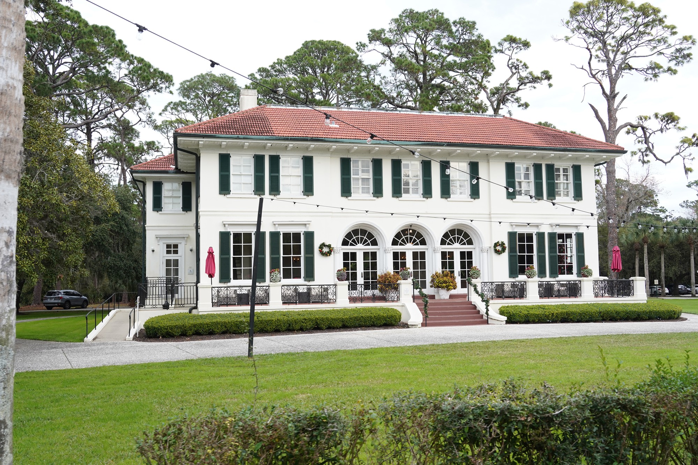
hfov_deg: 58.7
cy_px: 232
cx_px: 349
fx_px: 620
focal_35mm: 32
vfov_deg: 41.1
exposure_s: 1/200
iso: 400
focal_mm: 32
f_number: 8
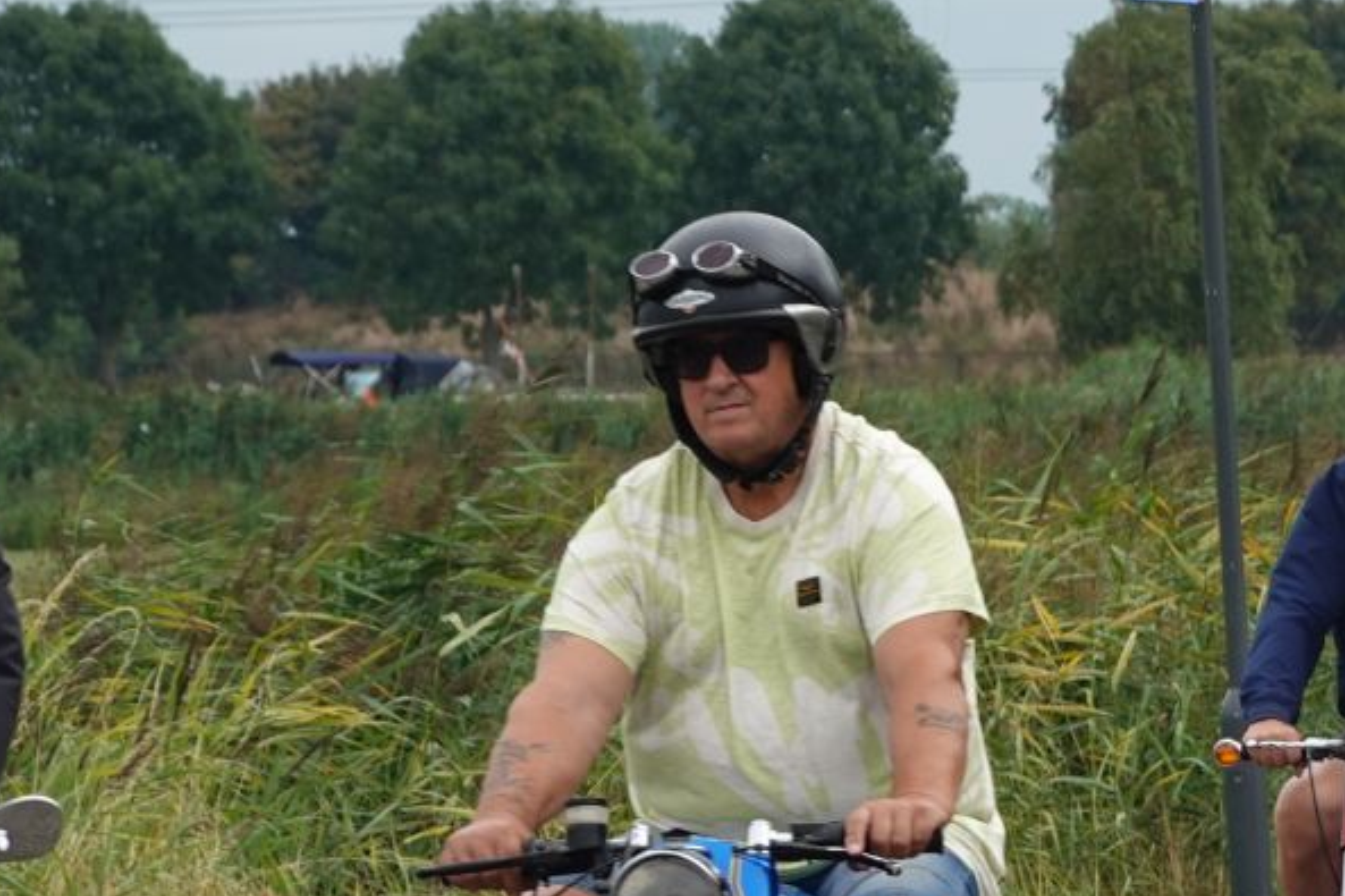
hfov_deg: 4.6
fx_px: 16545
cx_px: 1526
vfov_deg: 3.1
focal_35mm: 443
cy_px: 676
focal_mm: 63.55
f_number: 5.6
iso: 100
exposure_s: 1/200
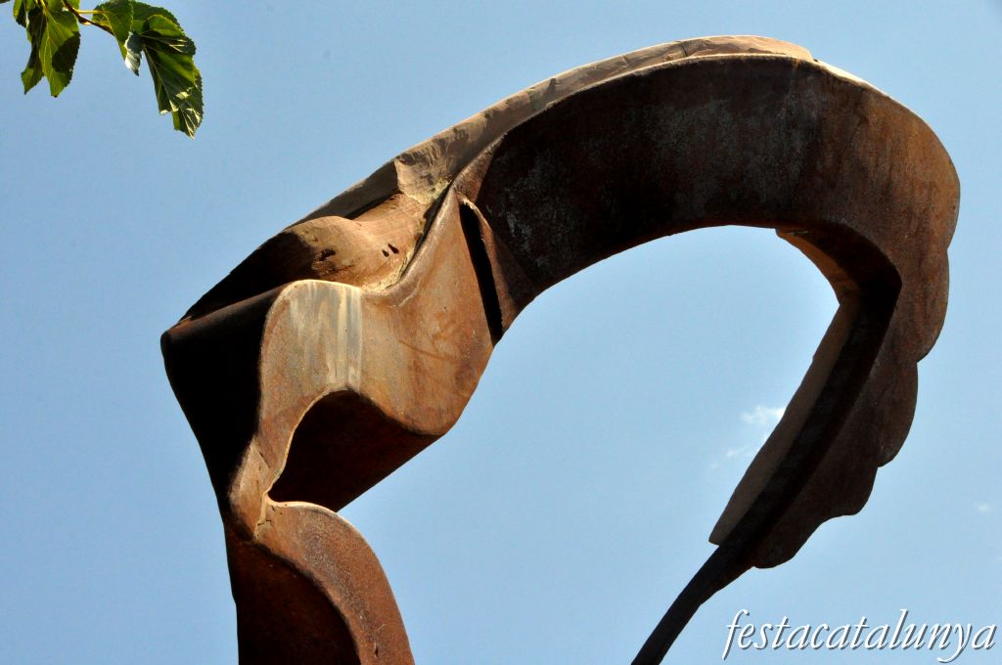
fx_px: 2710
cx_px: 501
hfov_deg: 20.9
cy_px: 332
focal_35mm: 98
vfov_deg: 14.0
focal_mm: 65
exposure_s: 1/1000
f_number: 16
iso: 2500
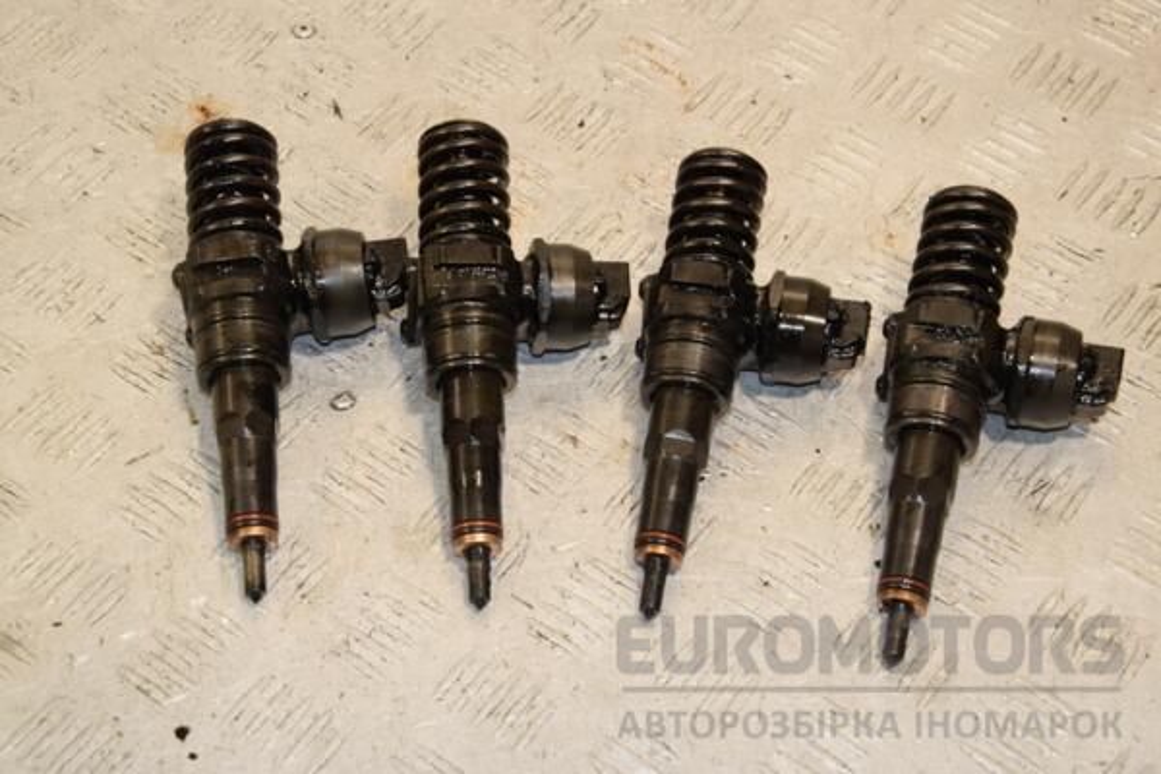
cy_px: 387
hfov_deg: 27.0
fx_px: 2419
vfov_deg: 18.2
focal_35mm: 75
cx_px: 580
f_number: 8
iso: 800
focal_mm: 50
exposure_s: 1/200
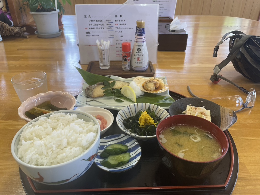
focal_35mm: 26
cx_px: 130
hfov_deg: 67.3
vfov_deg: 53.1
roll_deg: +0.5
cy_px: 98
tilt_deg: -29.8
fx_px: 195
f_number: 1.6
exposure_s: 1/100
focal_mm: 4.2
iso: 64
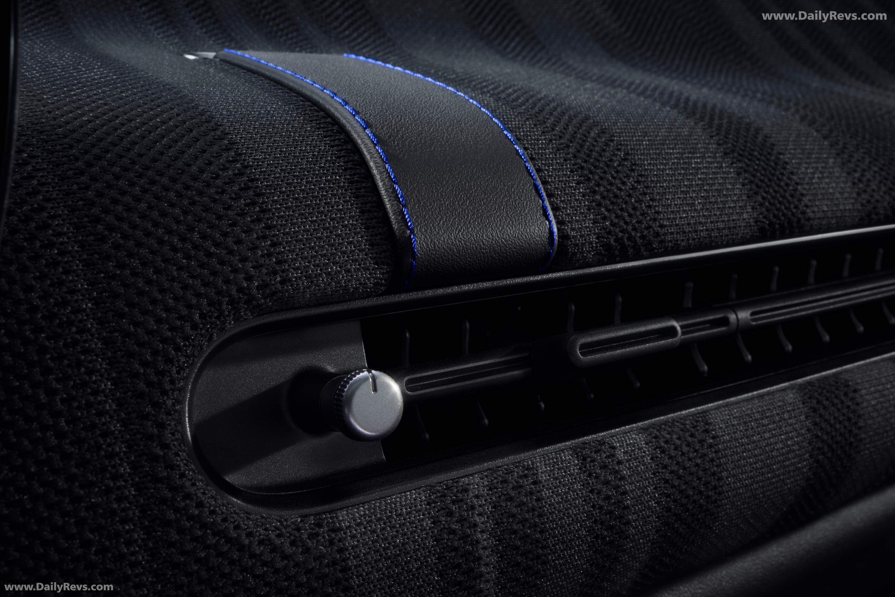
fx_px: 1012
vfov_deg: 32.9
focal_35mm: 41
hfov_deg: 47.7
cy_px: 298
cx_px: 448
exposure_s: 30
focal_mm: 40.7
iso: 200
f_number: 22
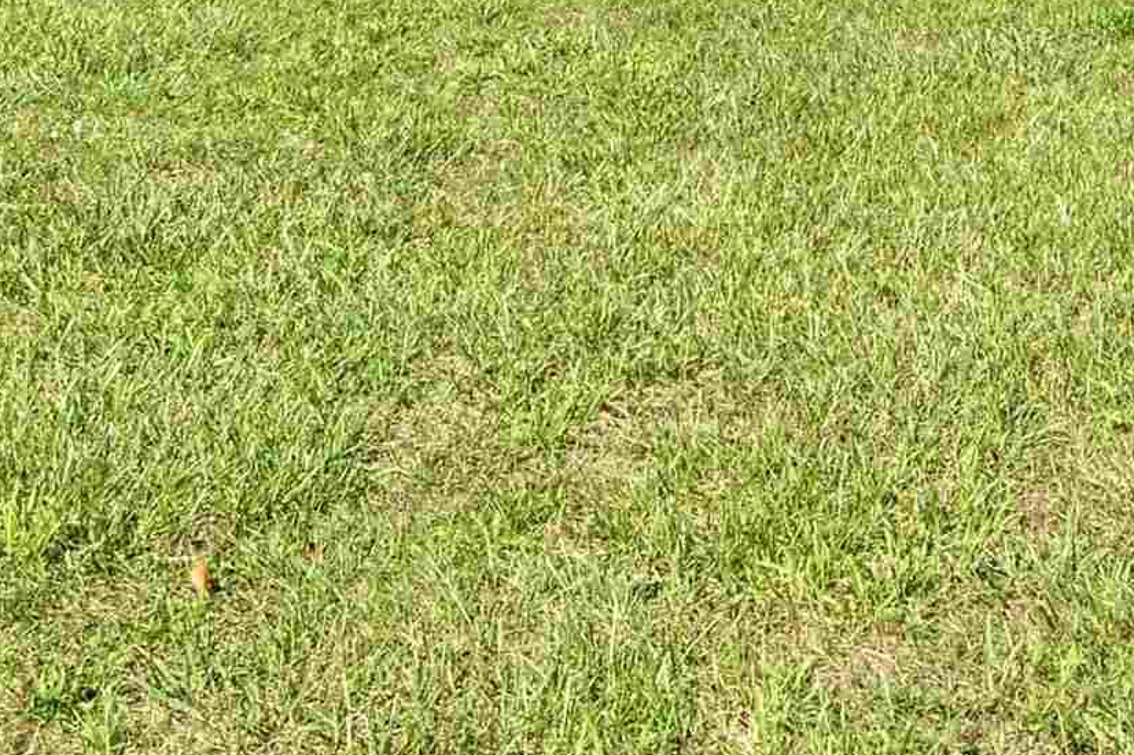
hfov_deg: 22.6
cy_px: -674
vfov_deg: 13.5
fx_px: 2802
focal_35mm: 89
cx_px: 895
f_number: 1.8
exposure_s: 1/3050
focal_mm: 5.4
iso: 80
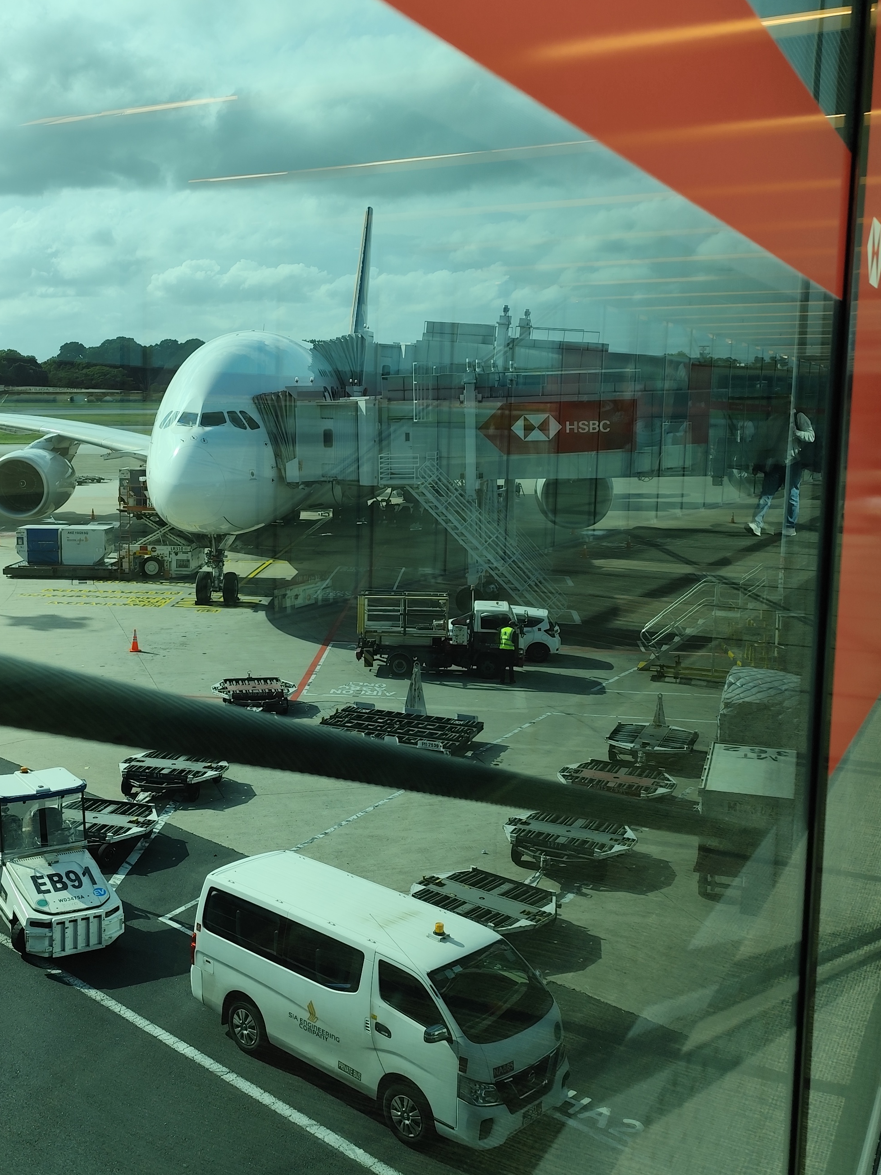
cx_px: 280
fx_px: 1222
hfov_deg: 39.1
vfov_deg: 51.3
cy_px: 553
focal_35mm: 36
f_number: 1.65
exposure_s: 1/603
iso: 50
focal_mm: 6.14
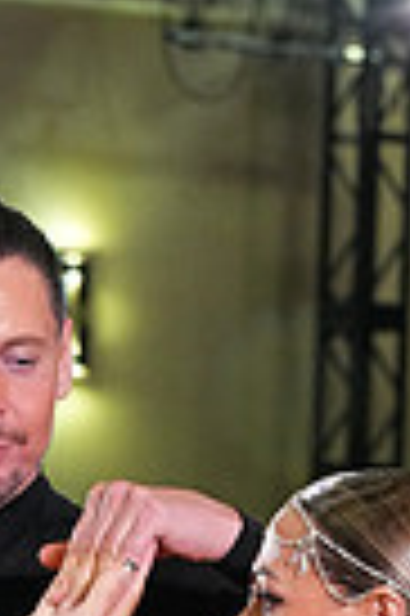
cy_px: 1299
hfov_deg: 3.7
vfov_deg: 5.4
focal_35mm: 373
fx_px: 6388
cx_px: 349
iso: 6400
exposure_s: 1/320
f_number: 6.3
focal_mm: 88
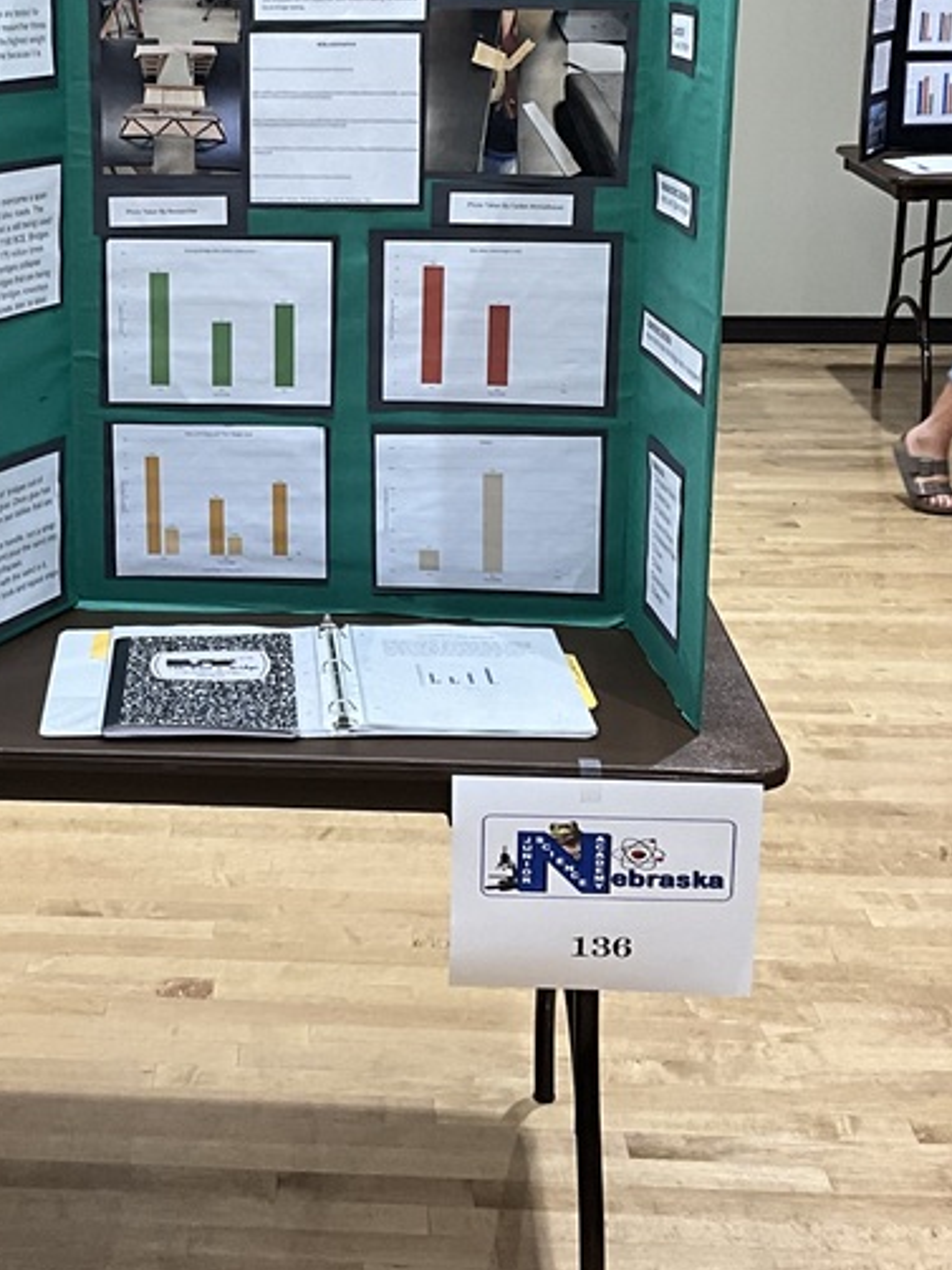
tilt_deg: -13.1
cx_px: 184
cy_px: 396
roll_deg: +1.2
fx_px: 2164
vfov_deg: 32.4
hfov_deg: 24.4
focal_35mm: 59
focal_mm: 3
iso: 64
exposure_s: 1/67
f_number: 1.8
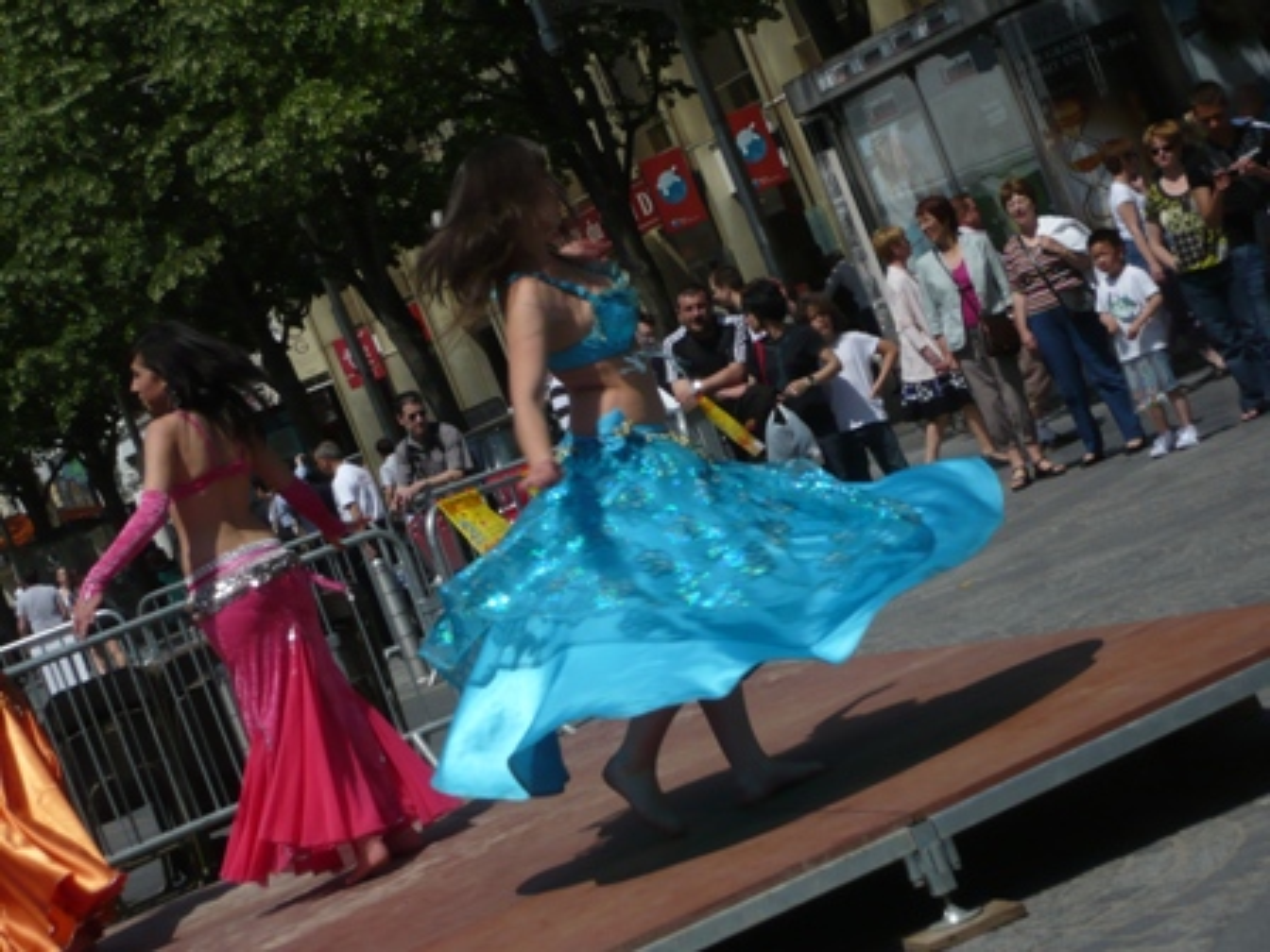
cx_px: 635
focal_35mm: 105
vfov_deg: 14.1
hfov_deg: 18.7
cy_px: 476
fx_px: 3852
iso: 100
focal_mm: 17.4
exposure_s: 1/200
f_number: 14
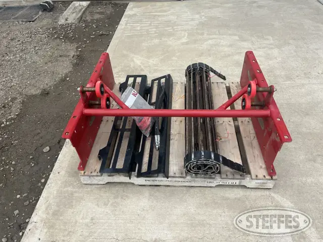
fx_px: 243
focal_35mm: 26
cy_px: 121
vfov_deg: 53.1
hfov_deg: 67.3
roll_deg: -0.2
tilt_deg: -42.6
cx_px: 162
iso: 50
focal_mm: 5.7
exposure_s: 1/1238
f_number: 1.5
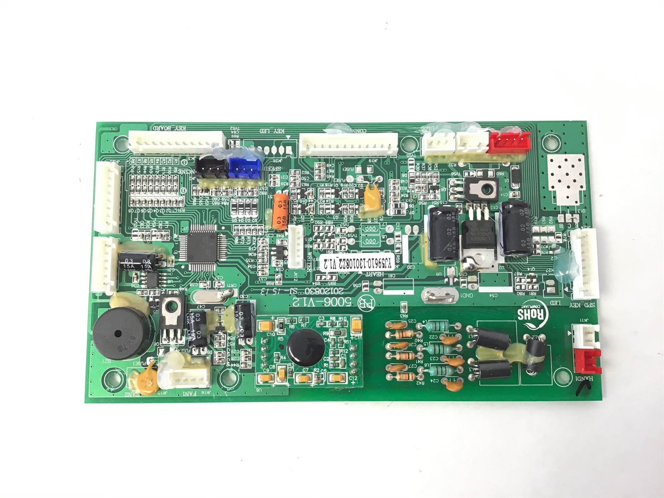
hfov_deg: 58.4
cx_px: 332
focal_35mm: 31
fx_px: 595
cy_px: 249
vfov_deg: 45.4
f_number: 2.4
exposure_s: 1/30
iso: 40
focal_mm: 3.3
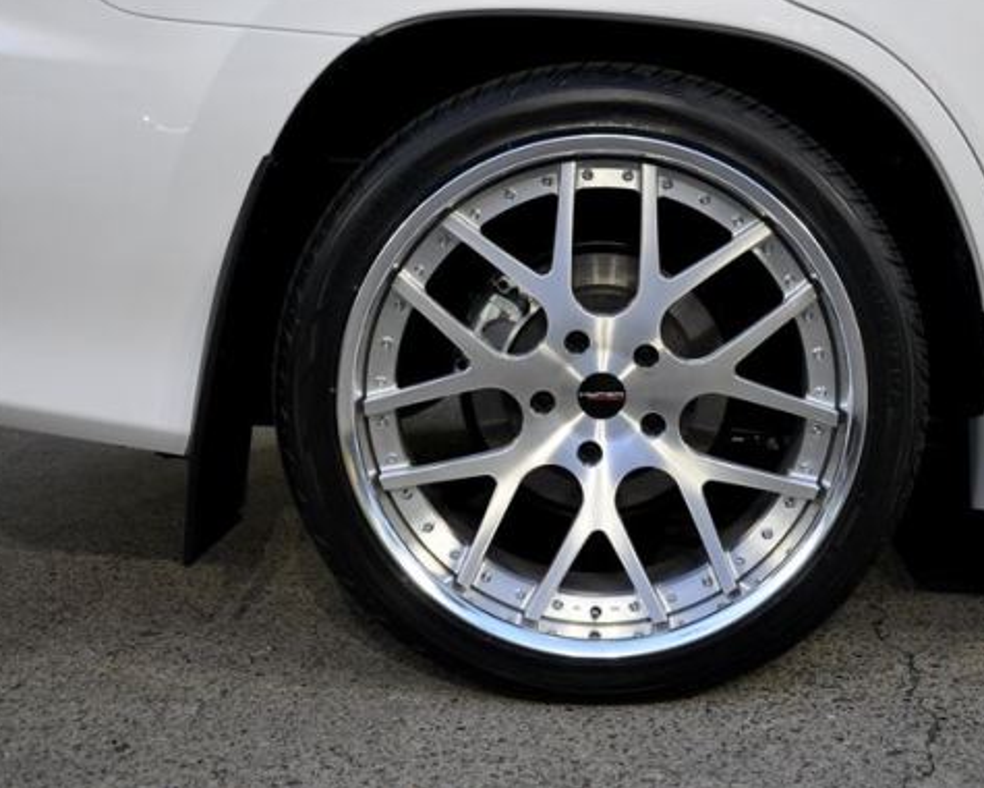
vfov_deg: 29.1
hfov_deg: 35.9
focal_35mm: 52
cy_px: 391
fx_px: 1514
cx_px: 592
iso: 2000
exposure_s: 1/125
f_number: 5.6
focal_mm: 30
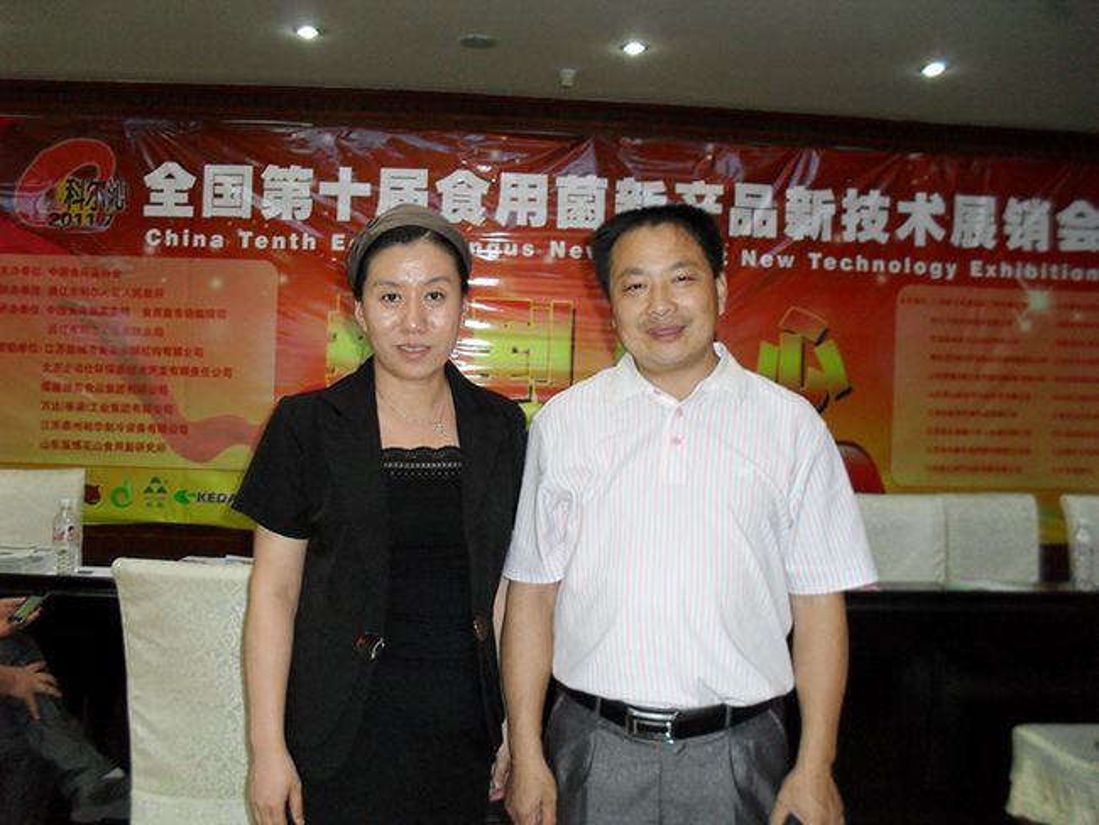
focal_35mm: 35
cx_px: 550
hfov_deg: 52.6
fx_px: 1112
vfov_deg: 40.7
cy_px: 412
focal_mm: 6.3
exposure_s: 1/45
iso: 200
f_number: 3.2
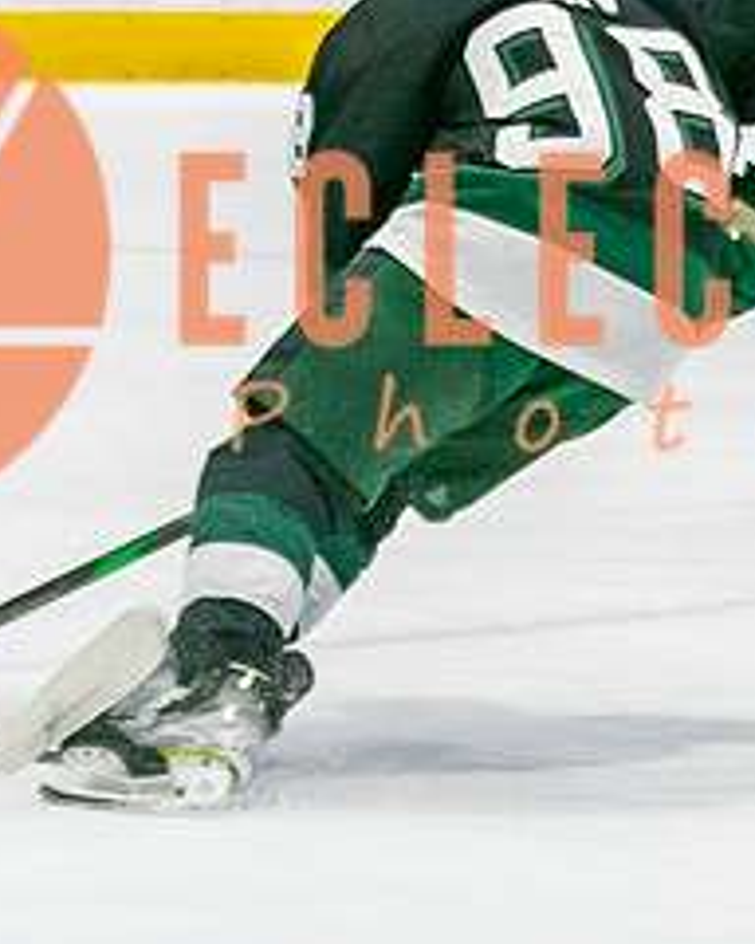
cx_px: 658
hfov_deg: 3.2
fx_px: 13603
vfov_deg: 4.0
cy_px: 454
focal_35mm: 487
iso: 500
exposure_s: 1/640
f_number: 3.2
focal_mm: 70
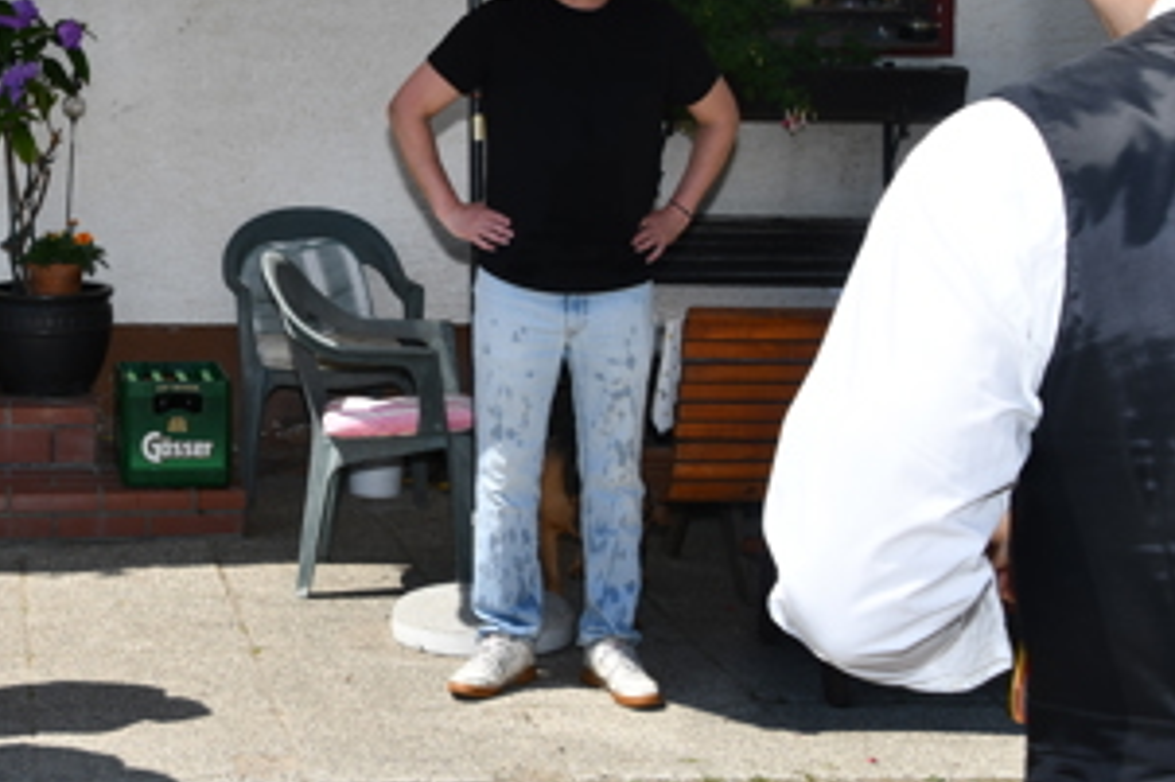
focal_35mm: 78
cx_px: 183
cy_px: 224
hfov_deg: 25.4
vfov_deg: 17.4
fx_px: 2544
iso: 100
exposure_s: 1/250
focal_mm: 28
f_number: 10
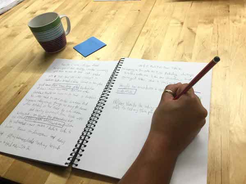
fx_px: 206
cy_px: 92
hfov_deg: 61.7
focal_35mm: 29
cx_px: 123
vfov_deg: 48.2
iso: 40
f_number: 2.2
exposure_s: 1/30
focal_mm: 4.15
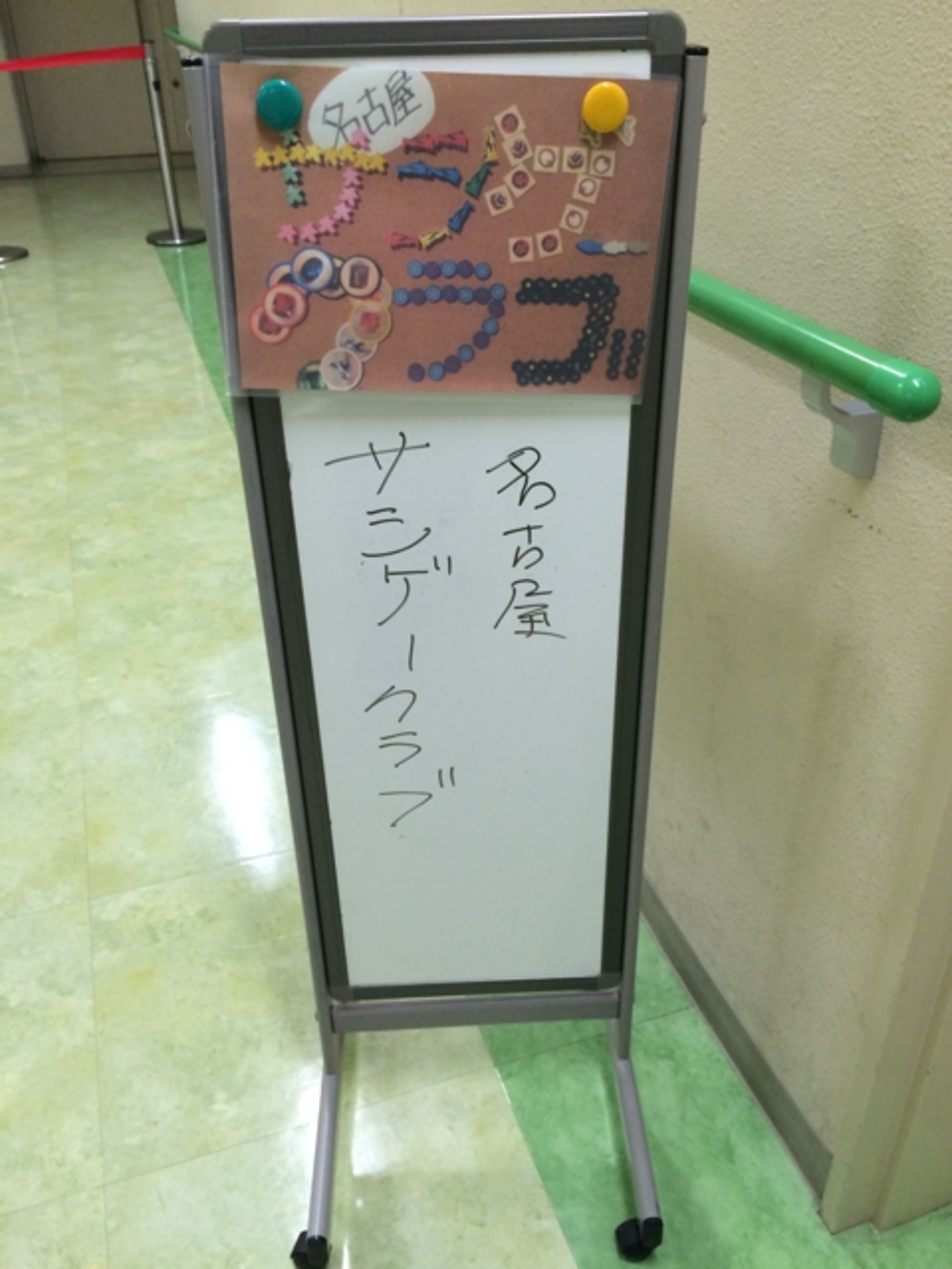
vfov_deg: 61.7
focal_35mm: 29
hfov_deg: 48.2
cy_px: 634
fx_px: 1063
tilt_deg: -31.1
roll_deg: +2.3
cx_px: 476
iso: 125
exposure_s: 1/30
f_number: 2.2
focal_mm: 4.15
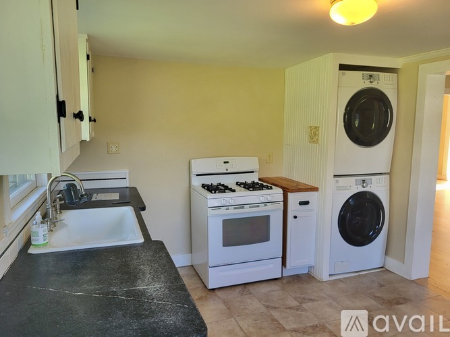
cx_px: 225
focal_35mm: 26
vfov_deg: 53.0
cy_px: 168
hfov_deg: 67.3
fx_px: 338
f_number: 1.8
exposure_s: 1/120
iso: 200
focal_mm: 5.4
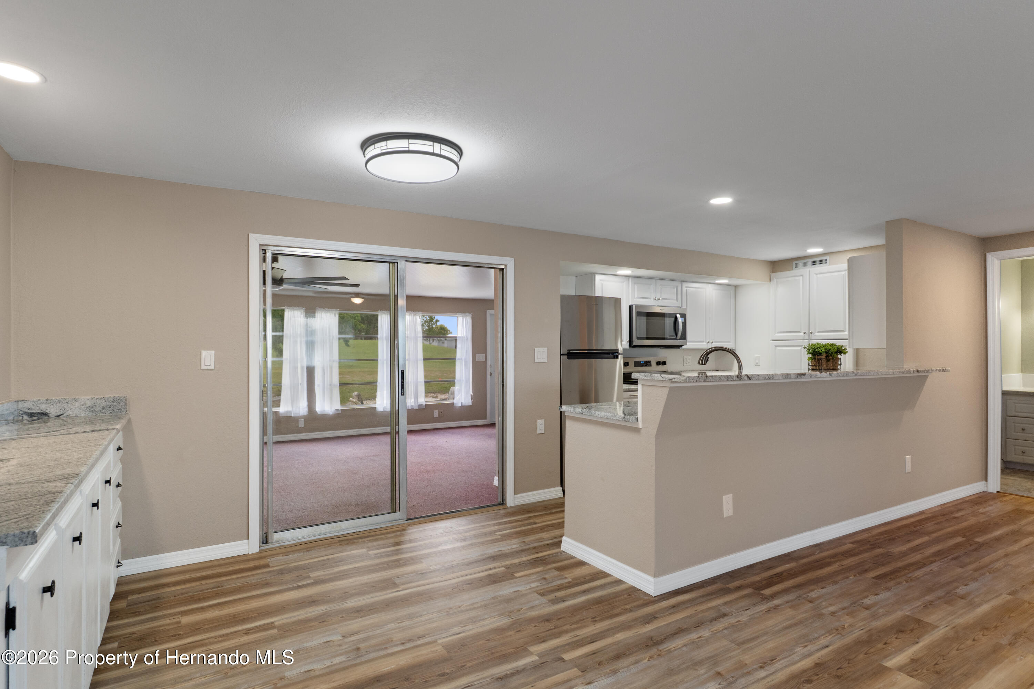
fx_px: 517
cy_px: 344
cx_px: 517
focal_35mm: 18
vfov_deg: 67.4
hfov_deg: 90.0
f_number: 8
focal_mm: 12
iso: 320
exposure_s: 1/2.5
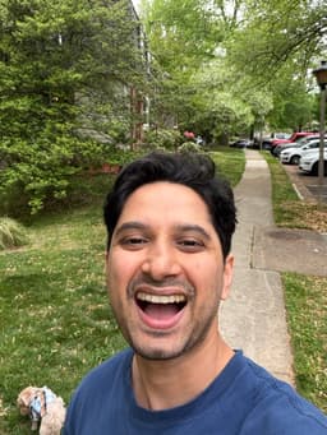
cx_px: 164
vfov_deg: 59.9
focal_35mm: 30
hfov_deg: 46.8
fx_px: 378
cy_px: 218
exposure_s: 1/121
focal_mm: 2.71
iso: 32
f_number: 1.9
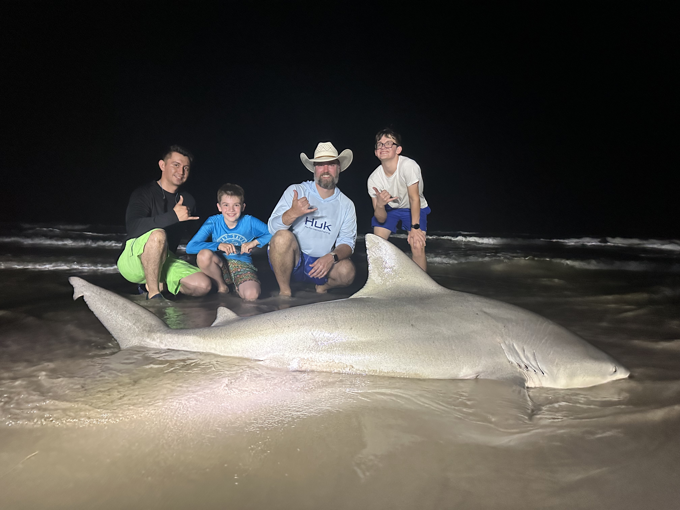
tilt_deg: -2.1
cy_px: 255
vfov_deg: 56.8
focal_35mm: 24
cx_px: 340
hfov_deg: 71.6
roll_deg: -1.8
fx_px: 471
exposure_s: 1/38
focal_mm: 6.86
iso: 1000
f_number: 1.78
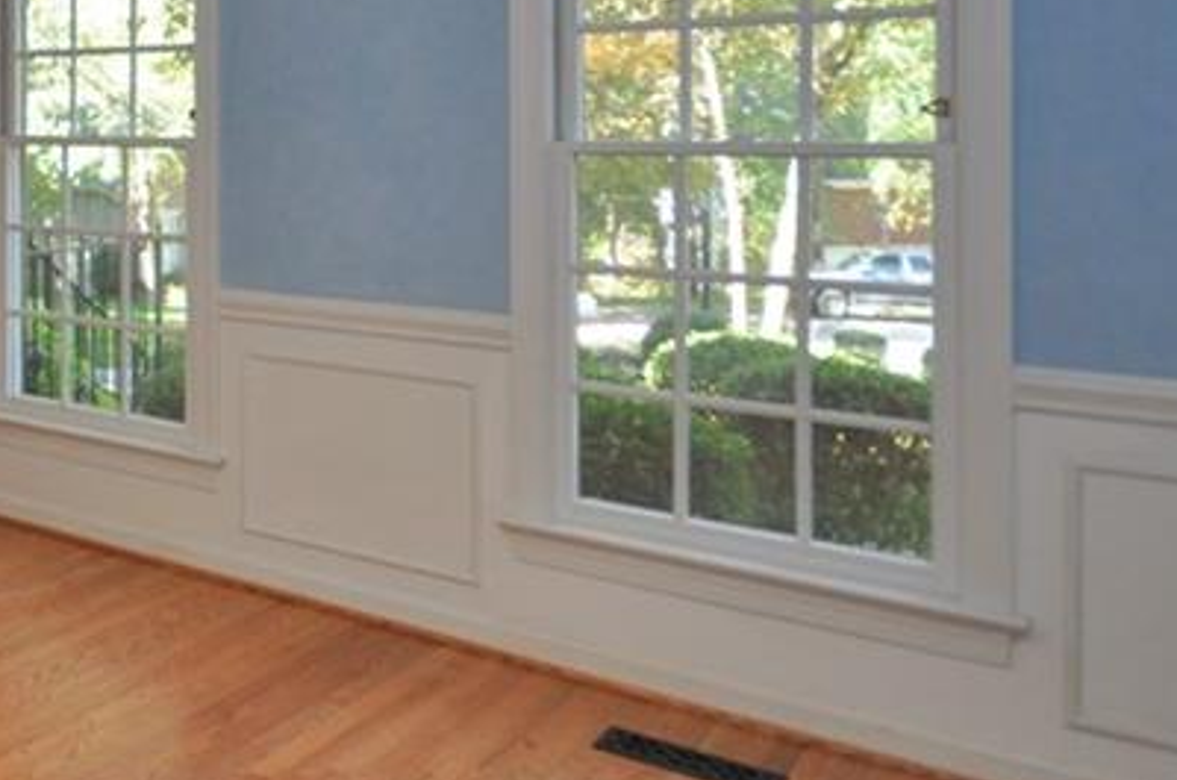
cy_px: 104
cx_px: -109
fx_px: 1380
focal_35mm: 42
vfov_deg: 30.4
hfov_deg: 38.5
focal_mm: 11
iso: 560
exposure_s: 1/60
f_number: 4.2
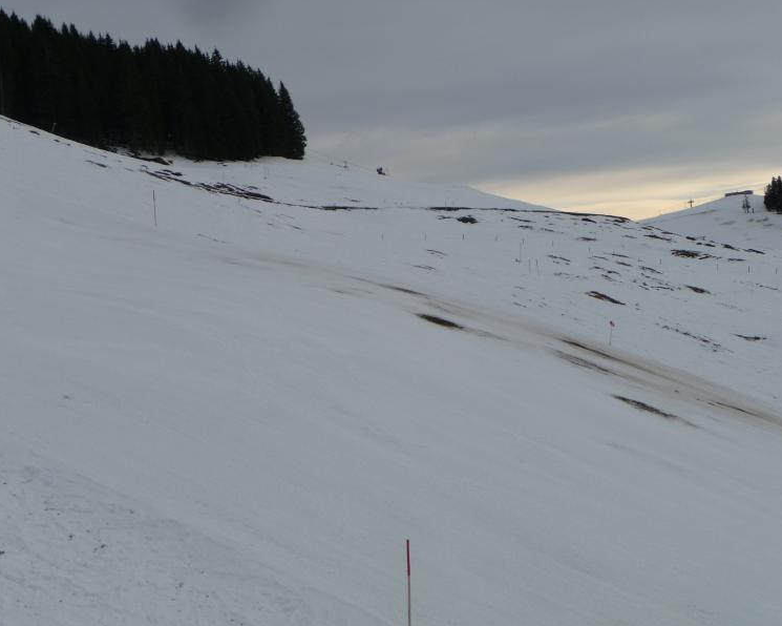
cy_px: 312
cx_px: 394
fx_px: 1504
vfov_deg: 23.5
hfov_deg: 29.1
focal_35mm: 65
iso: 100
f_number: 4.5
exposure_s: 1/800
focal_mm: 10.5
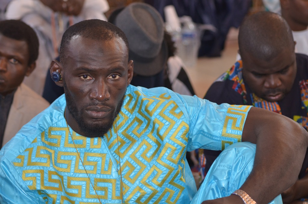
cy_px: 102
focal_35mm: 123
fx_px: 1050
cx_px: 154
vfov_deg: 11.1
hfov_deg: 16.7
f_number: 4
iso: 800
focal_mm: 82
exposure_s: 1/60
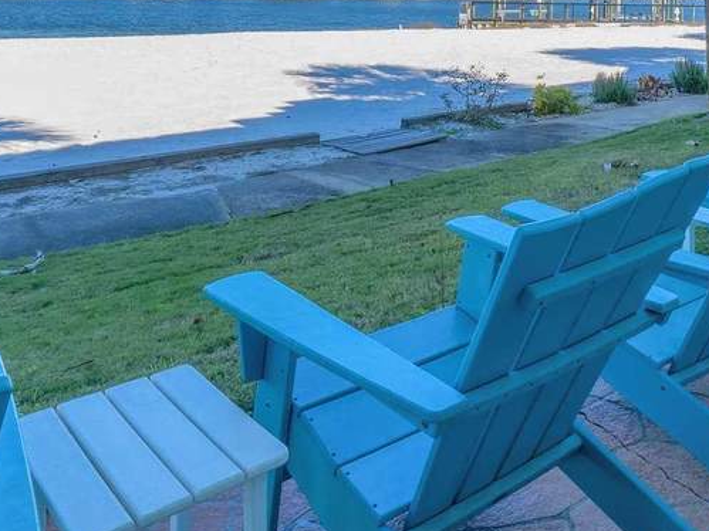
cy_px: -26
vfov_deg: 34.4
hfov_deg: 48.8
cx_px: 502
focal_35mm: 37
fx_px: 758
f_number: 18
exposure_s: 1/100
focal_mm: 10
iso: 100
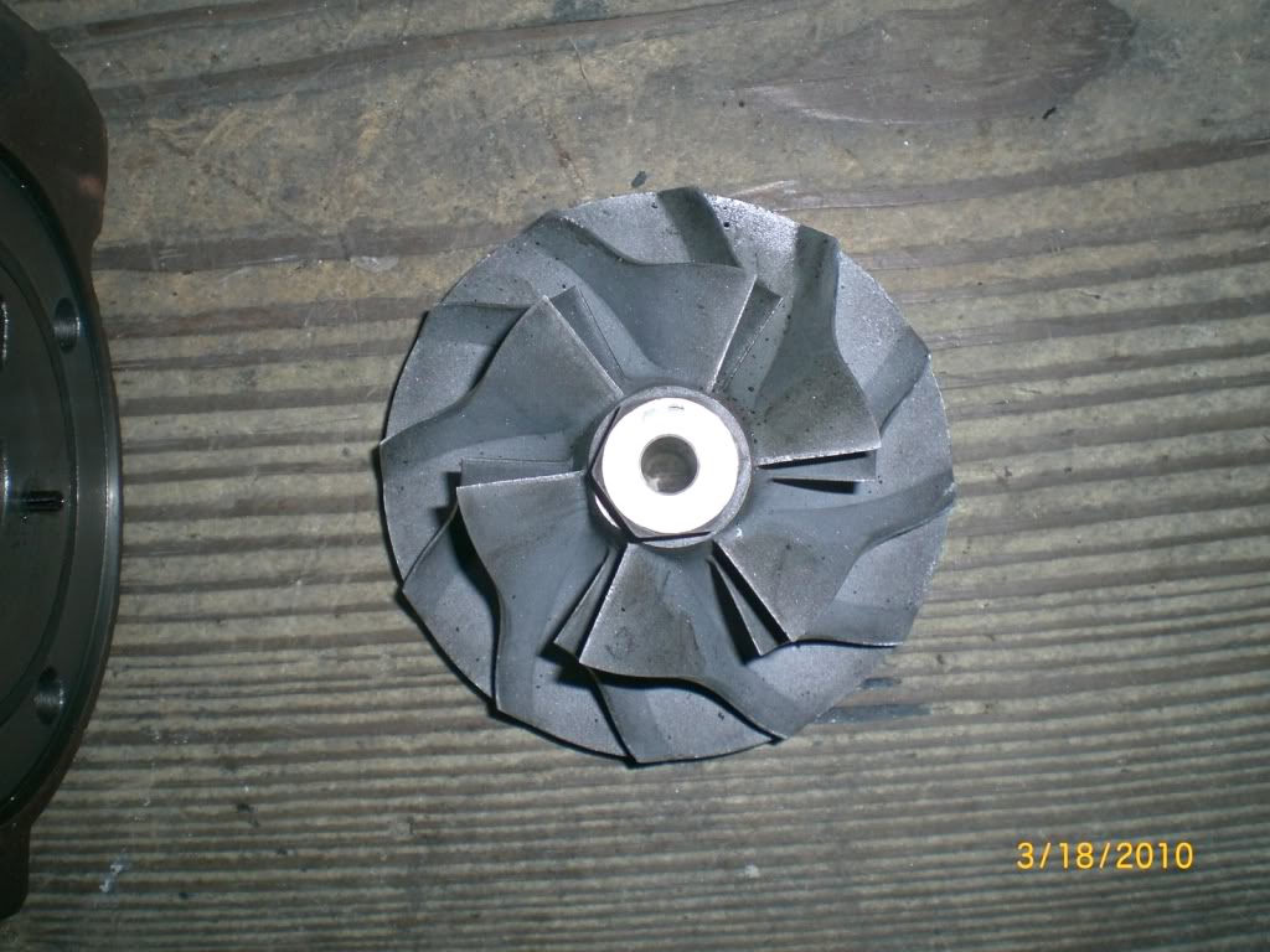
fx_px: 1394
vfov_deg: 37.7
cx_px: 635
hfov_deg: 49.0
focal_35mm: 38
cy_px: 476
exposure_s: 1/60
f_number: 4.4
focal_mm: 6.3
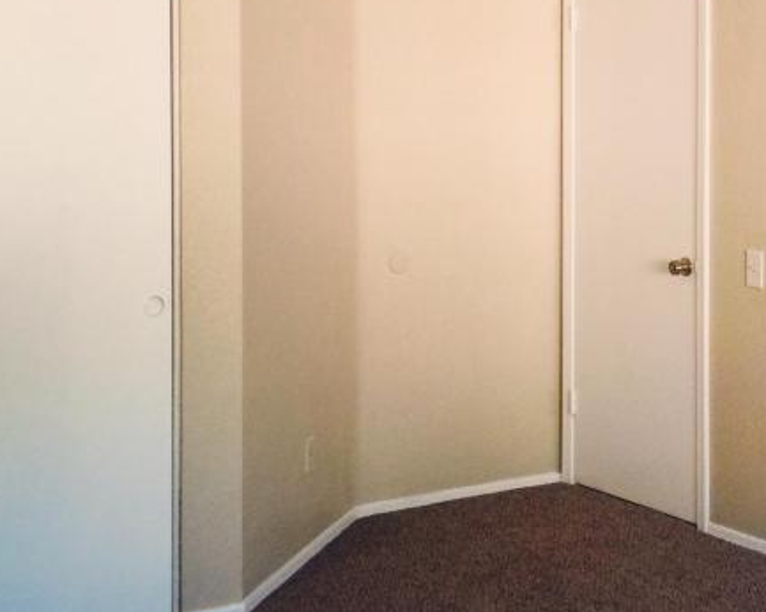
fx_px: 1518
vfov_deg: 22.6
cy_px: 145
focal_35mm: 67
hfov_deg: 27.4
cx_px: 681
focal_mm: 4.15
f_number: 2.2
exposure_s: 1/30
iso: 50
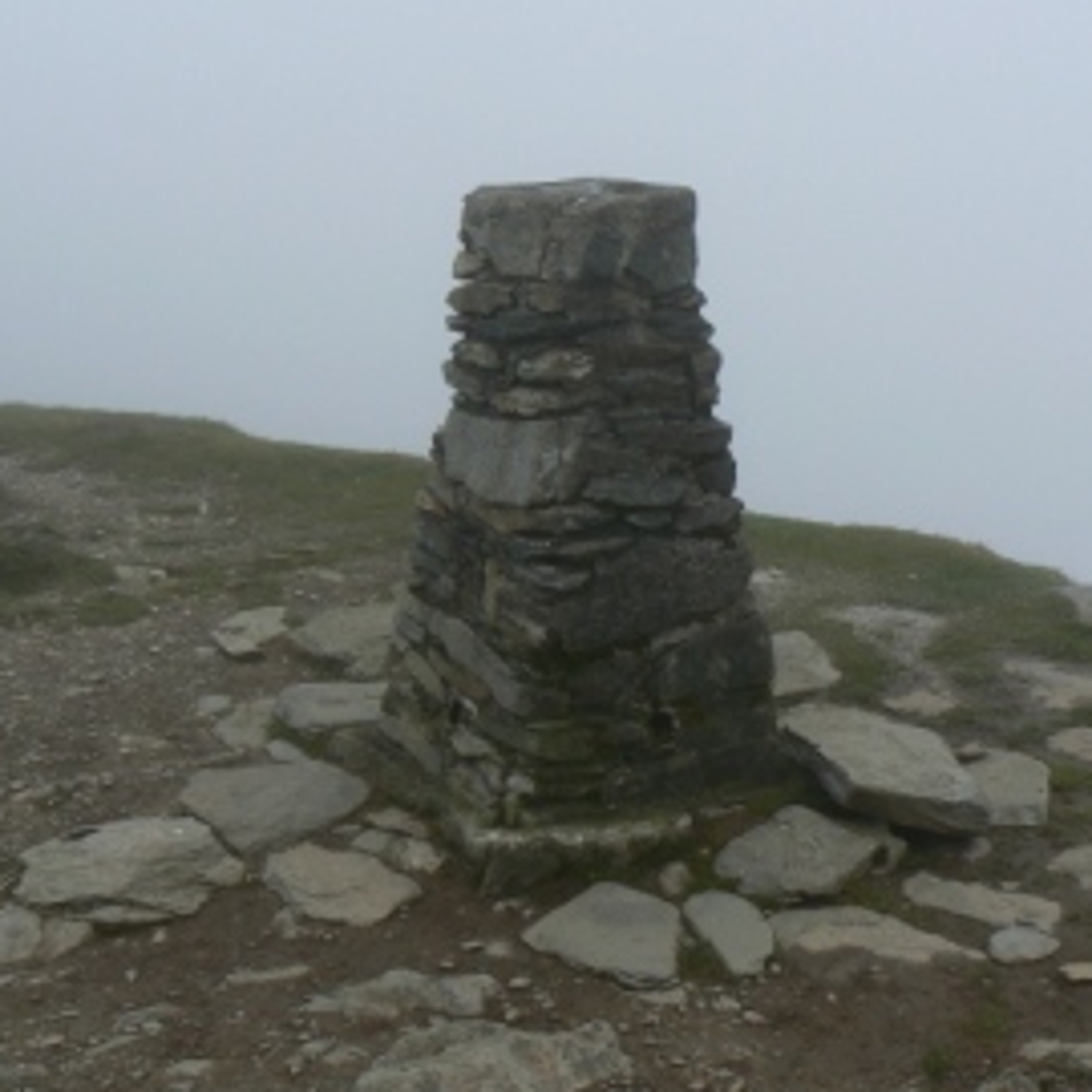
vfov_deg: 33.4
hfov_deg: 33.3
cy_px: 574
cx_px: 473
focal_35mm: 51
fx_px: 1820
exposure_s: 1/400
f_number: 6.3
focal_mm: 6
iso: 80
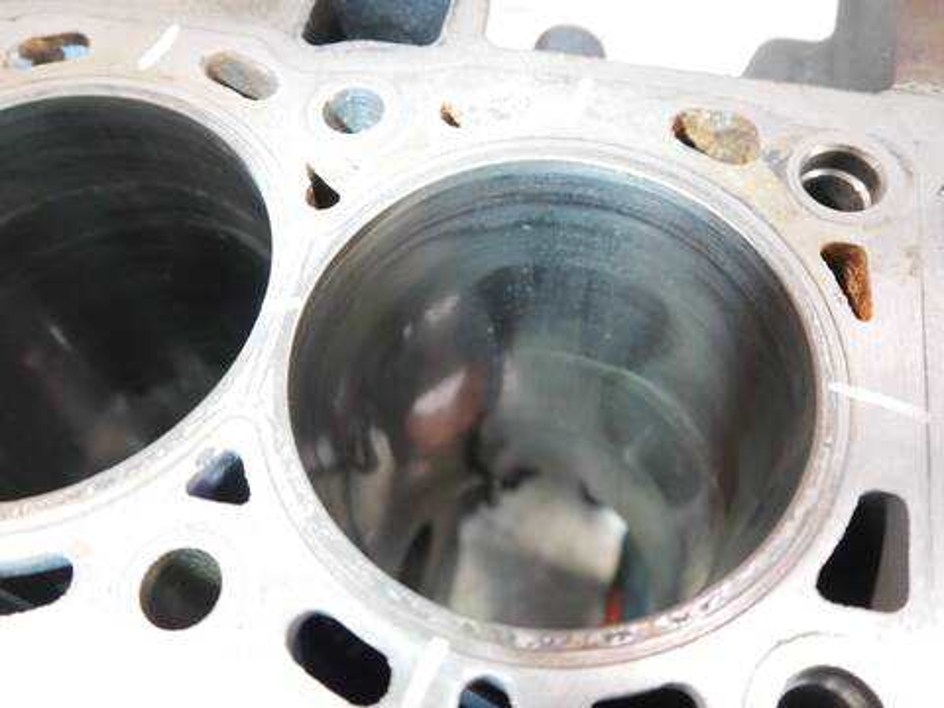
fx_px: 873
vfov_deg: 44.2
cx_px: 472
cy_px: 354
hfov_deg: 56.8
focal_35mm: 32
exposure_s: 1/80
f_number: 3.8
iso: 3200
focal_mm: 16
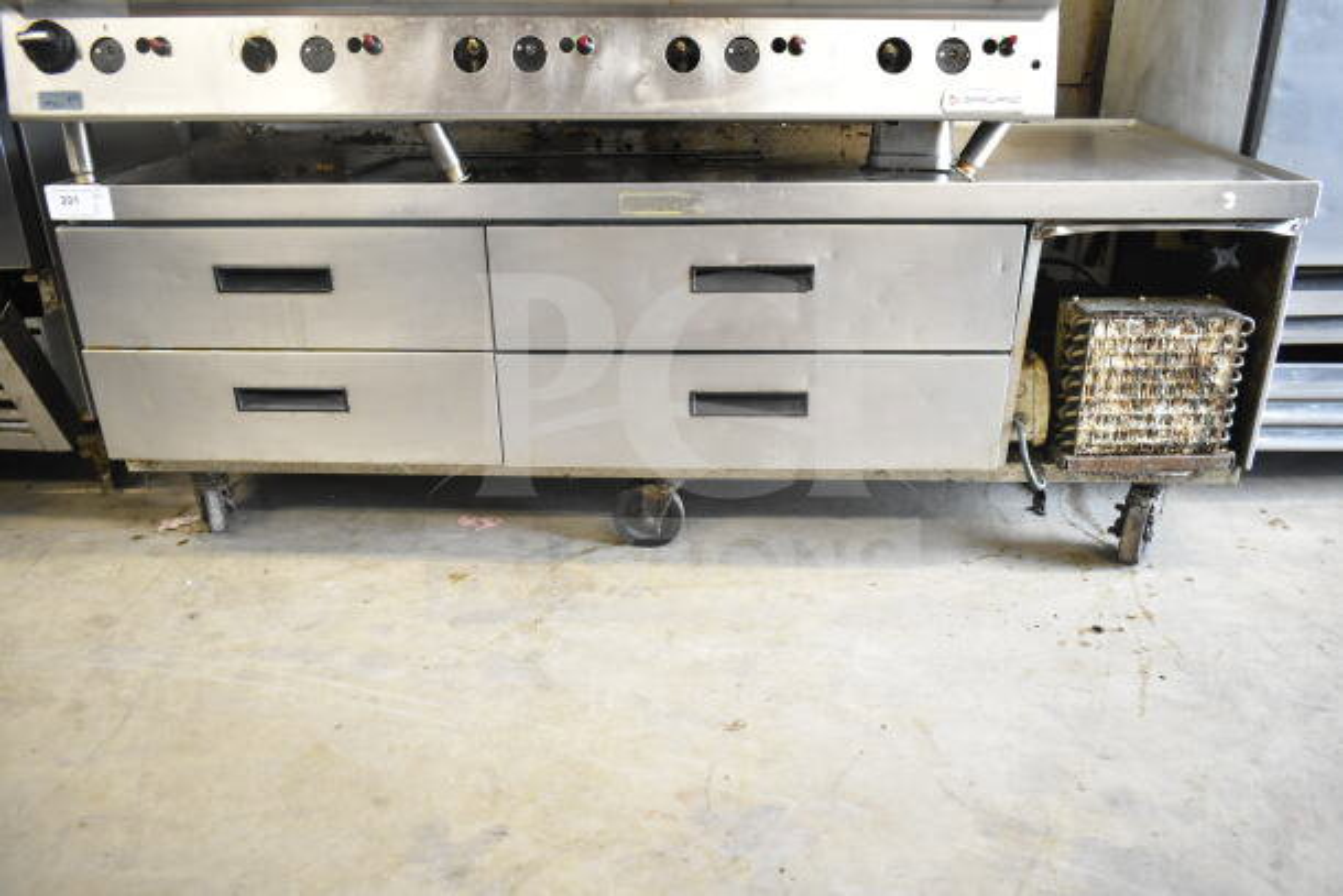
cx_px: 672
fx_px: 1119
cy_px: 448
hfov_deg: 61.9
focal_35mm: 30
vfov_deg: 43.6
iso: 1600
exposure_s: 1/30
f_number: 3.5
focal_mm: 20
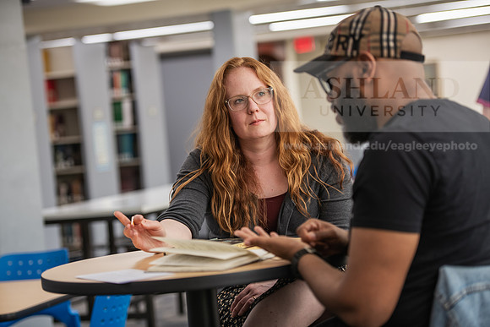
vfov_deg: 13.7
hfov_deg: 20.4
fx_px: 1361
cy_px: 164
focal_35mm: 100
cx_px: 245
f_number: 2.8
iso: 500
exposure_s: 1/160
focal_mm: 100
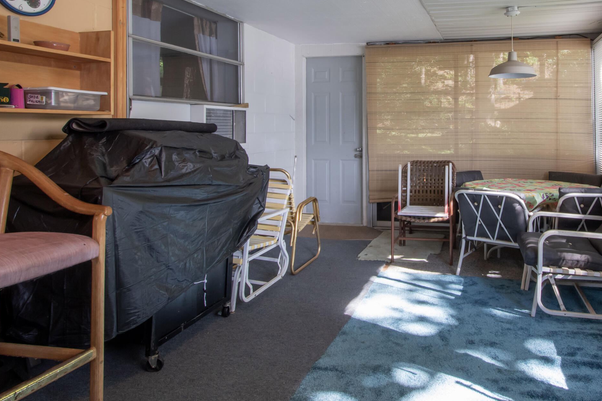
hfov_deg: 71.4
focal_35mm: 24
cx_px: 406
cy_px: 126
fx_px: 401
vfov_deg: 51.9
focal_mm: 10
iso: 320
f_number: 10
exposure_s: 1/10
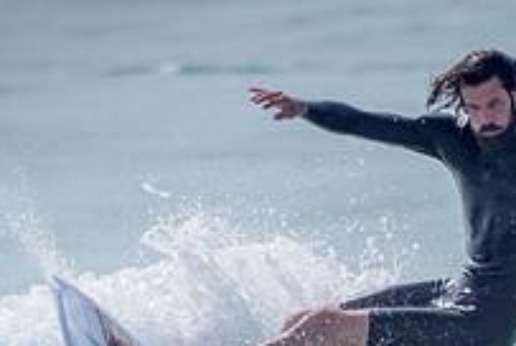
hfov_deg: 1.4
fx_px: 21086
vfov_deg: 0.9
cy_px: 402
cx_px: 310
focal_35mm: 1469
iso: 72
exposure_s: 1/2000
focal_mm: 420
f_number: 5.6
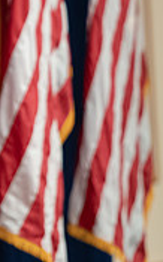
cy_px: -5
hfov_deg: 2.9
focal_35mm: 456
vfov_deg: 4.6
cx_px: 157
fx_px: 3249
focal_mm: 135
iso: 2000
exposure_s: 1/200
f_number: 2.8
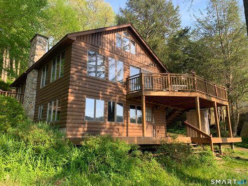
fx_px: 186
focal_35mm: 26
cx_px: 124
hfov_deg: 67.3
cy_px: 93
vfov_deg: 53.1
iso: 25
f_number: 1.8
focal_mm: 4.25
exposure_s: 1/419
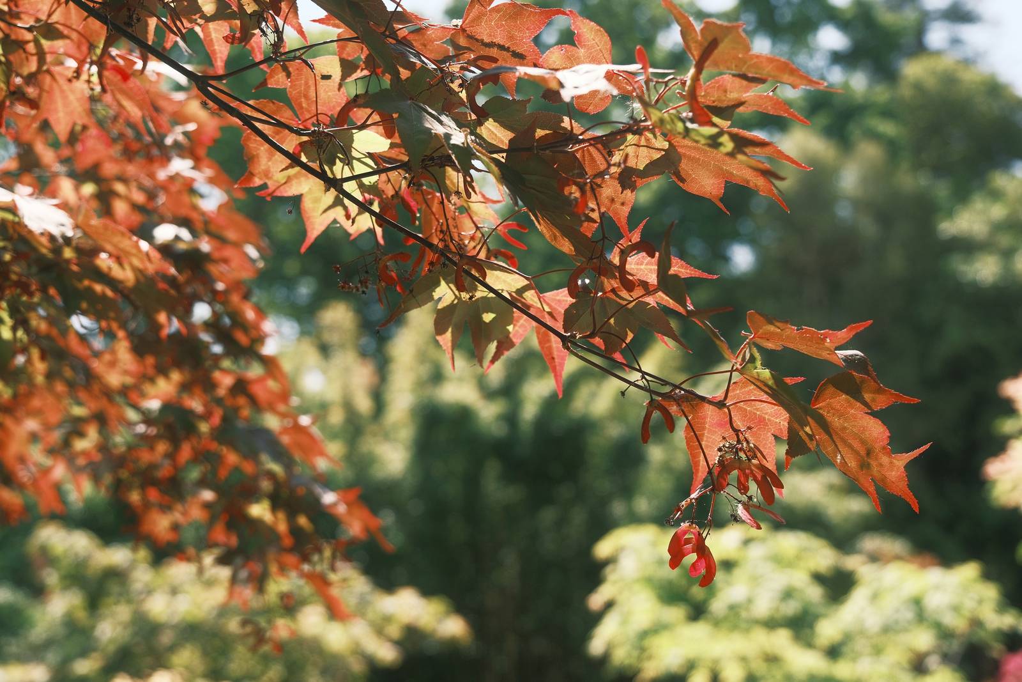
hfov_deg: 40.3
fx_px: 1391
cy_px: 341
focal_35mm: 49
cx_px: 511
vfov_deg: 27.5
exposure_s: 1/1300
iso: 640
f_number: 4
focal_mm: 32.5
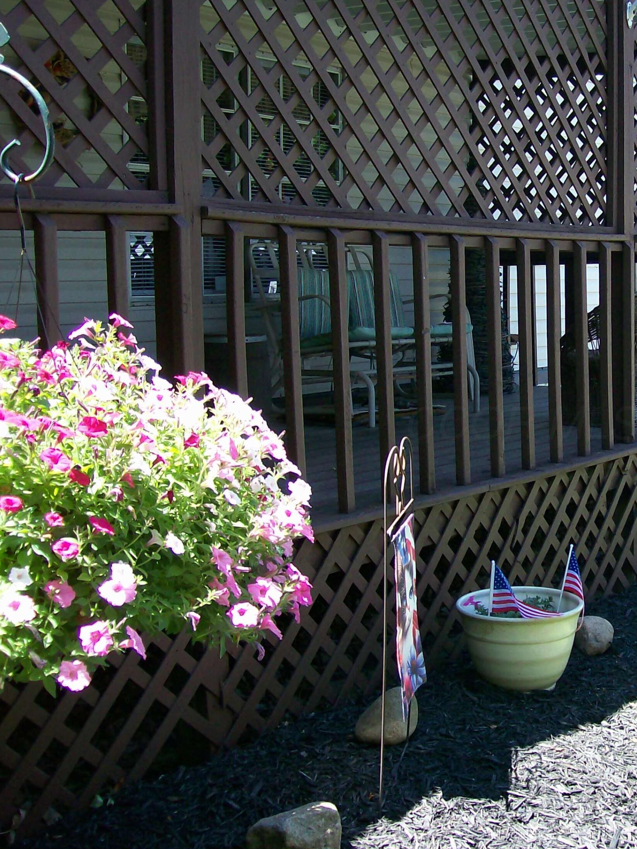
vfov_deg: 38.9
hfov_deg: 28.9
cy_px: 423
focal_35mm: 49
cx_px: 524
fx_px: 1202
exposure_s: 1/216
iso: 80
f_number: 2.7
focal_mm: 6
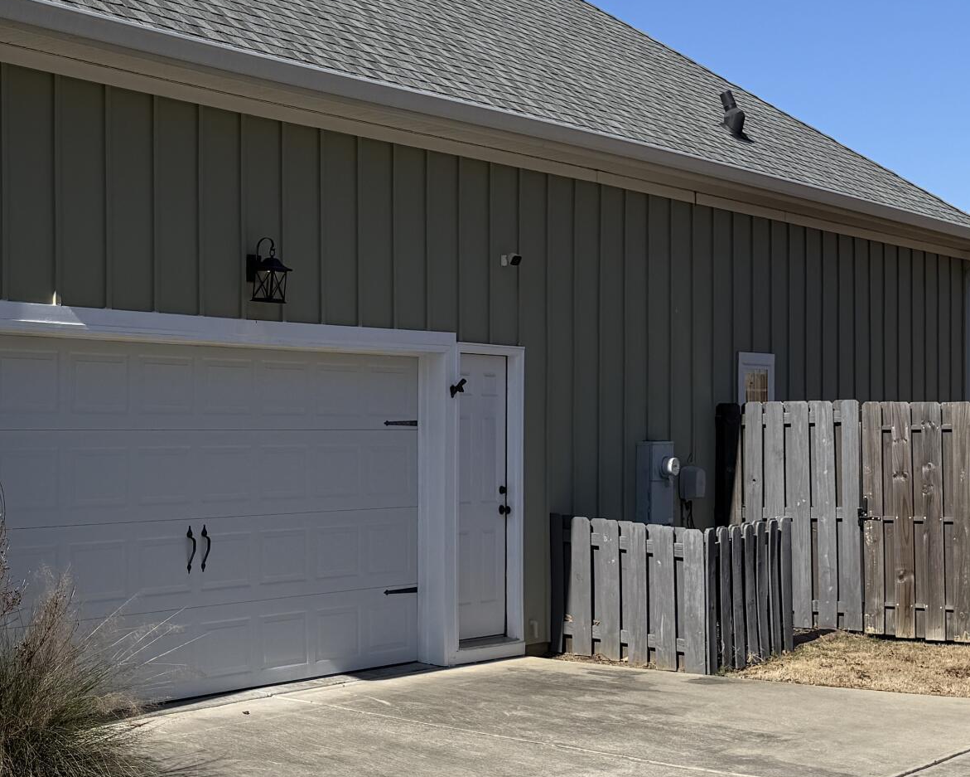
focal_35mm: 60
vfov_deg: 25.4
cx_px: -44
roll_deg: -0.3
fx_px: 1723
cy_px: 430
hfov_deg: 29.0
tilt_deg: +2.2
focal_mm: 6.76
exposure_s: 1/5714
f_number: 1.78
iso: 80
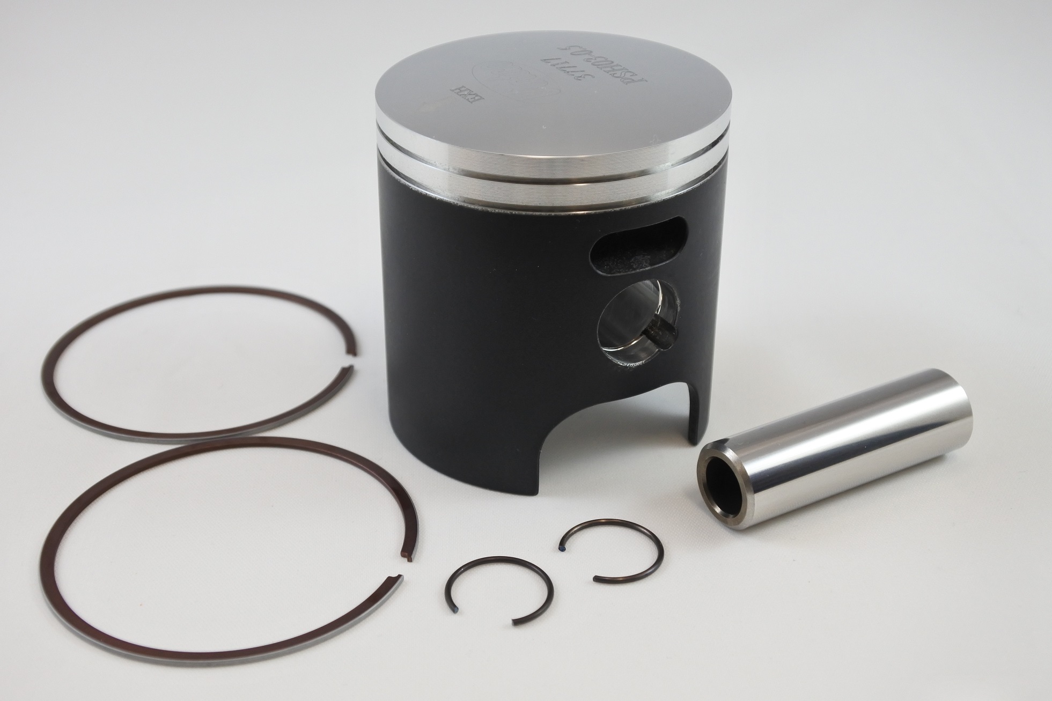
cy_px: 350
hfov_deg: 42.7
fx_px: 1344
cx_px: 526
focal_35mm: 46
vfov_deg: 29.2
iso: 400
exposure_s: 1/125
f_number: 4.5
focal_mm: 17.2
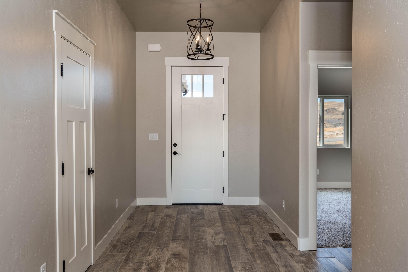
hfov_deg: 63.7
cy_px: 136
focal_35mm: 29
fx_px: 329
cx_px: 204
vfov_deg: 45.0
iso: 100
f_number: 8
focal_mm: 29
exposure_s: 1/4
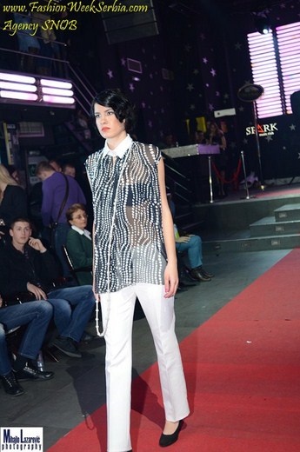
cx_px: 150
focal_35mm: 42
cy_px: 226
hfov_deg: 31.8
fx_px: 527
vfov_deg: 46.5
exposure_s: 1/80
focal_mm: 28
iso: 500
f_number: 2.8
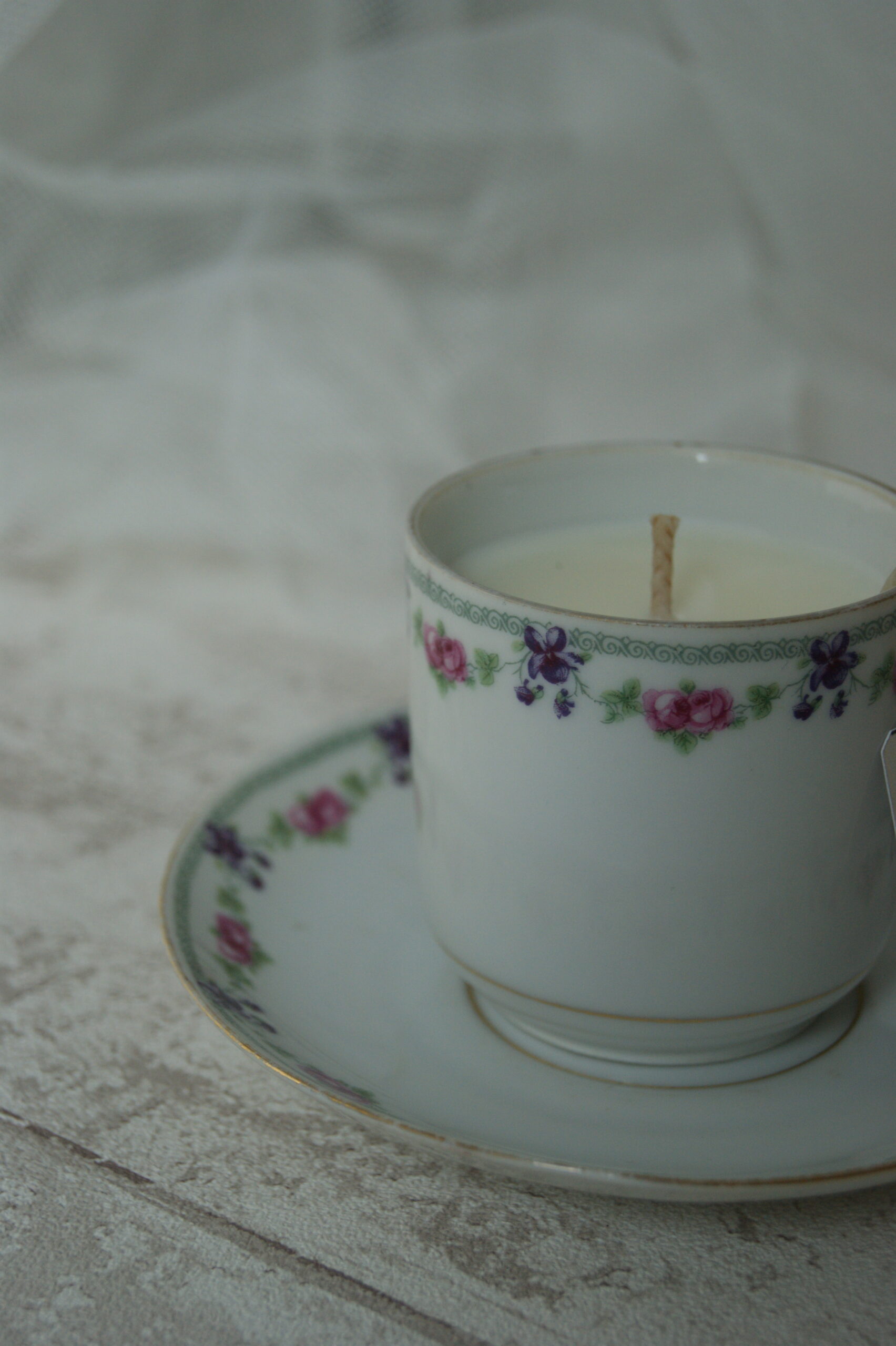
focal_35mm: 82
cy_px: 673
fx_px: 3083
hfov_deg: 16.5
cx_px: 448
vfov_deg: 24.6
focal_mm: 55
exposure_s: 1/100
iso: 250
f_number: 5.6
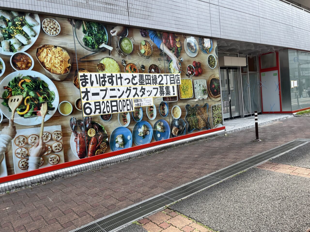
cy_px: 116
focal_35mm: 26
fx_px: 233
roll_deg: +6.2
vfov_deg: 53.1
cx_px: 155
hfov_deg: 67.3
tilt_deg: -5.3
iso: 50
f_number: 1.6
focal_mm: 5.1
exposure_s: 1/751
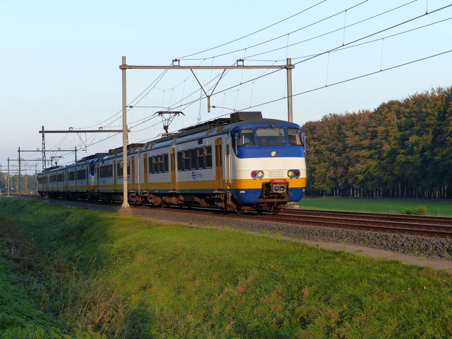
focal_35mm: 83
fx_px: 1084
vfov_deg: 17.8
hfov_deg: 23.6
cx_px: 226
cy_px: 170
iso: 160
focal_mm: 15
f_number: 4
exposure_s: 1/200
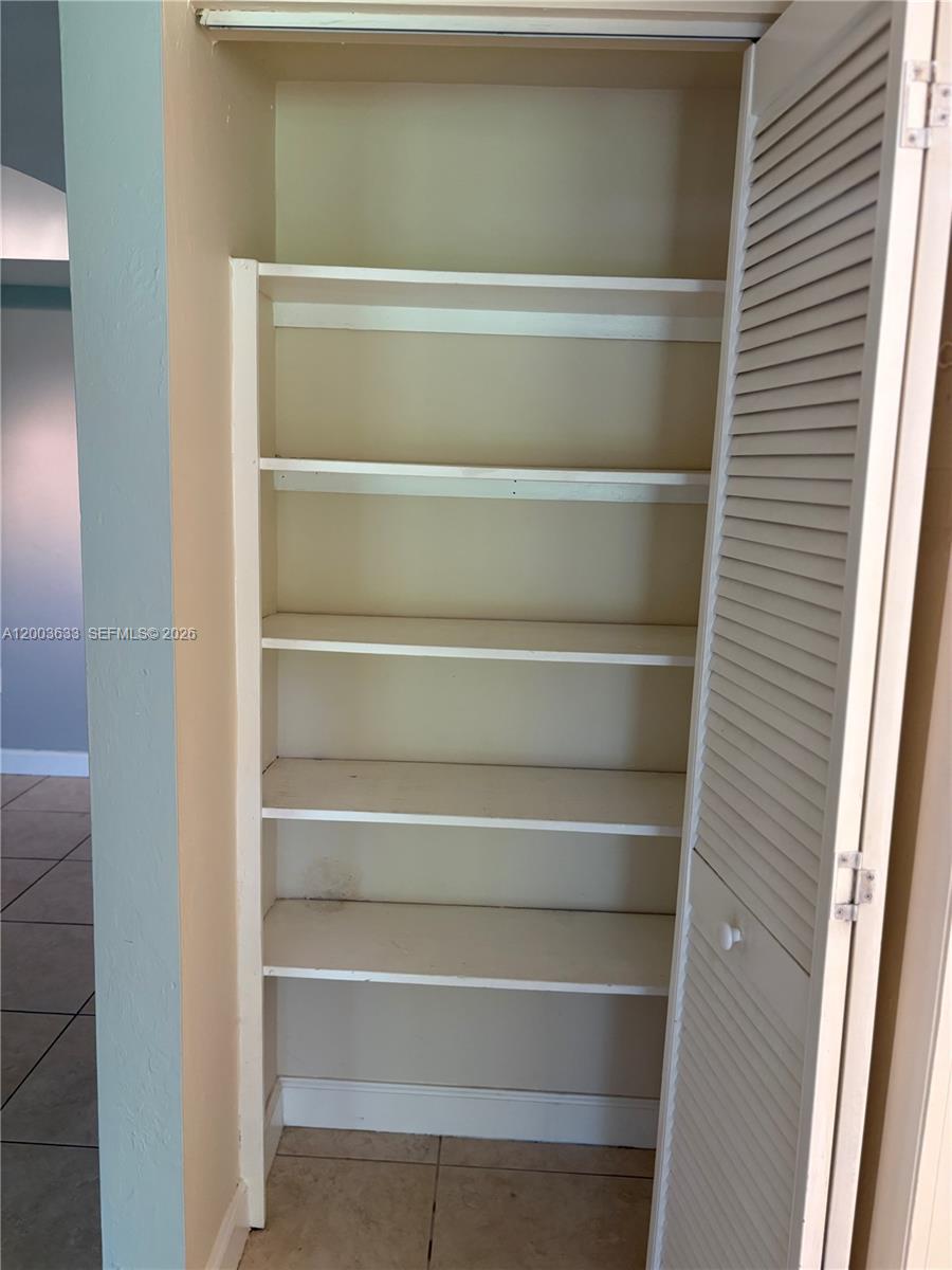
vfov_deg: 67.3
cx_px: 476
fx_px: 953
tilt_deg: -8.6
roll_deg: -2.1
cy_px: 635
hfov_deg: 53.1
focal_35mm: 26
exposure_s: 1/60
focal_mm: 5.96
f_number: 1.6
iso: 160
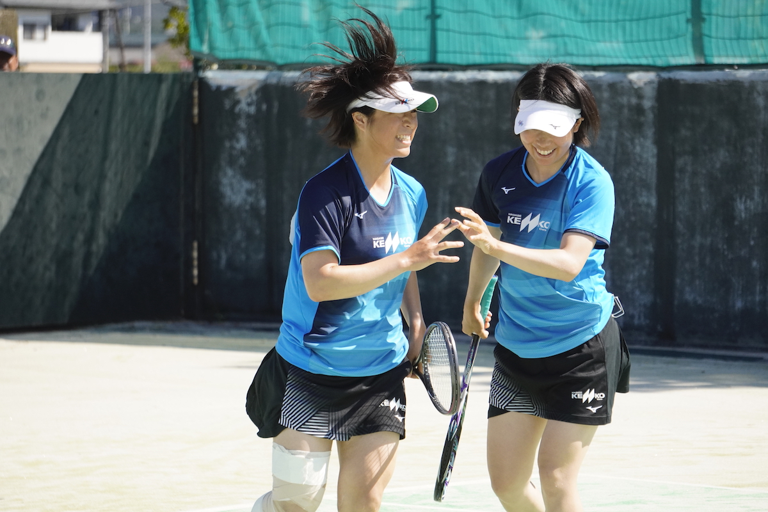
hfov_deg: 9.9
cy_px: 256
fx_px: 4448
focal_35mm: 208
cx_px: 384
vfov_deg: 6.6
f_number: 5.6
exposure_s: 1/4000
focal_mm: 139
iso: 1250
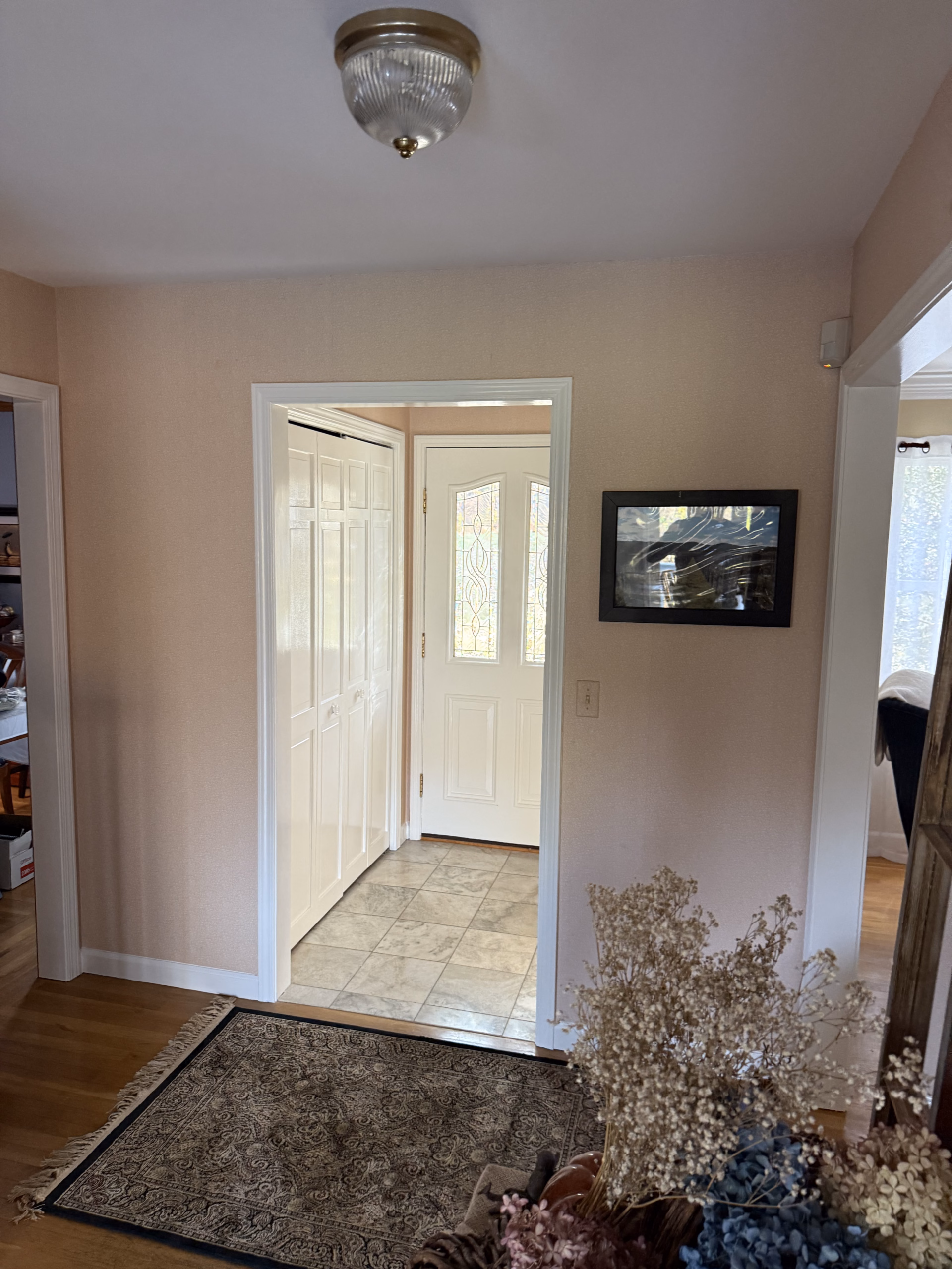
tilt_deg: -8.7
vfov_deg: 71.6
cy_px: 634
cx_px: 476
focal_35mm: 24
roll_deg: +0.8
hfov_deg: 56.8
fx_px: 880
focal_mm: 6.76
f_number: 1.78
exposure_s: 1/60
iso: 320
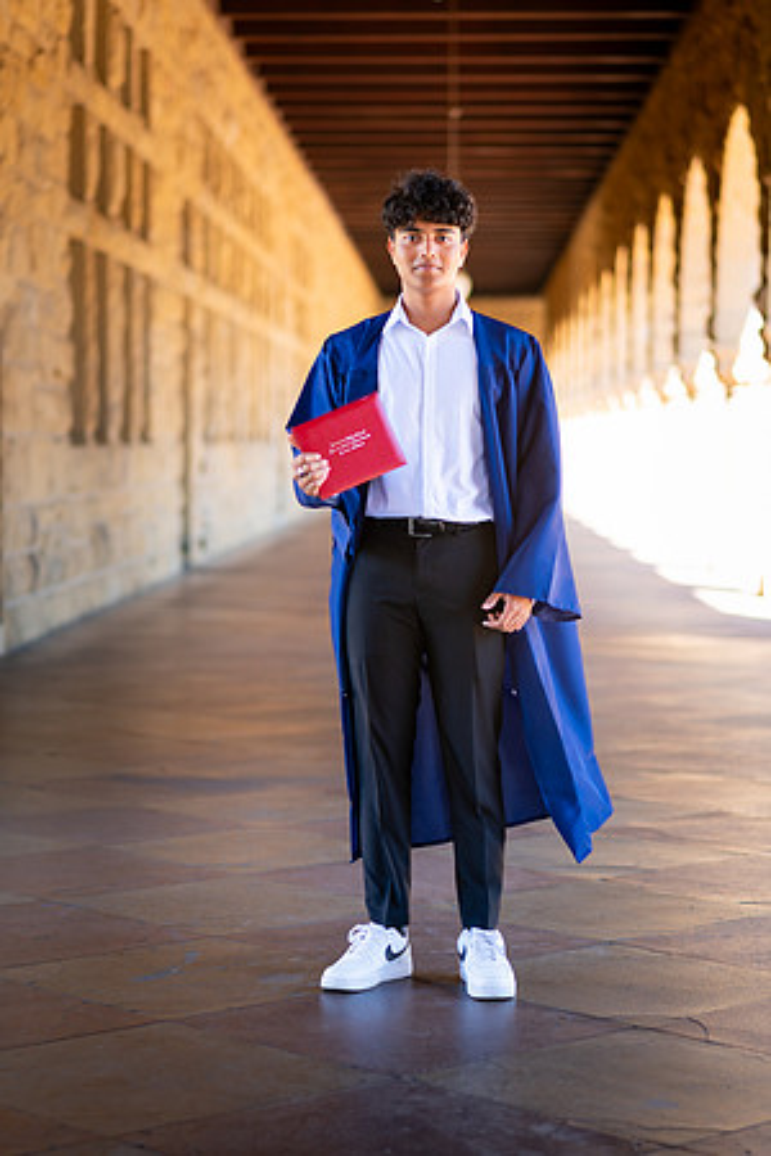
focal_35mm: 85
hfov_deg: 16.1
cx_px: 386
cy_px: 578
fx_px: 2730
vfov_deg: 23.9
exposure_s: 1/200
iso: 64
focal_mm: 85
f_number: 2.5
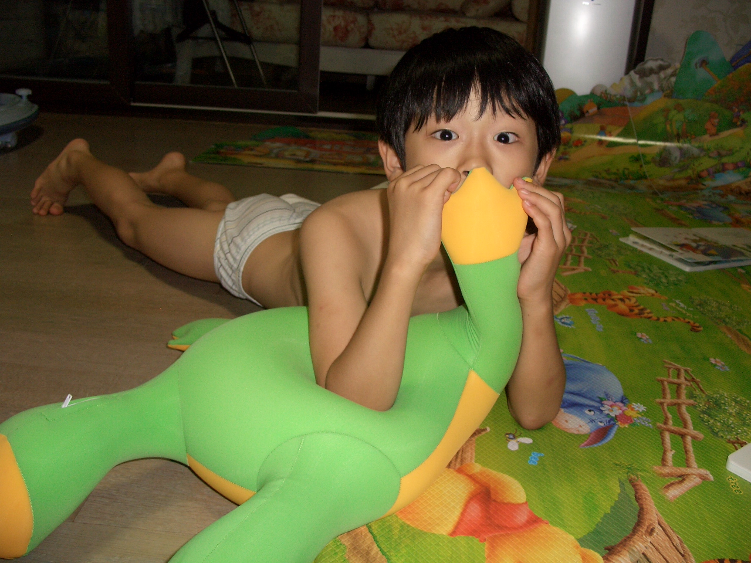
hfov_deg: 55.4
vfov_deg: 42.9
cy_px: 282
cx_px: 376
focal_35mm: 33
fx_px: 716
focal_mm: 7.1
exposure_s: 1/60
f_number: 2.8
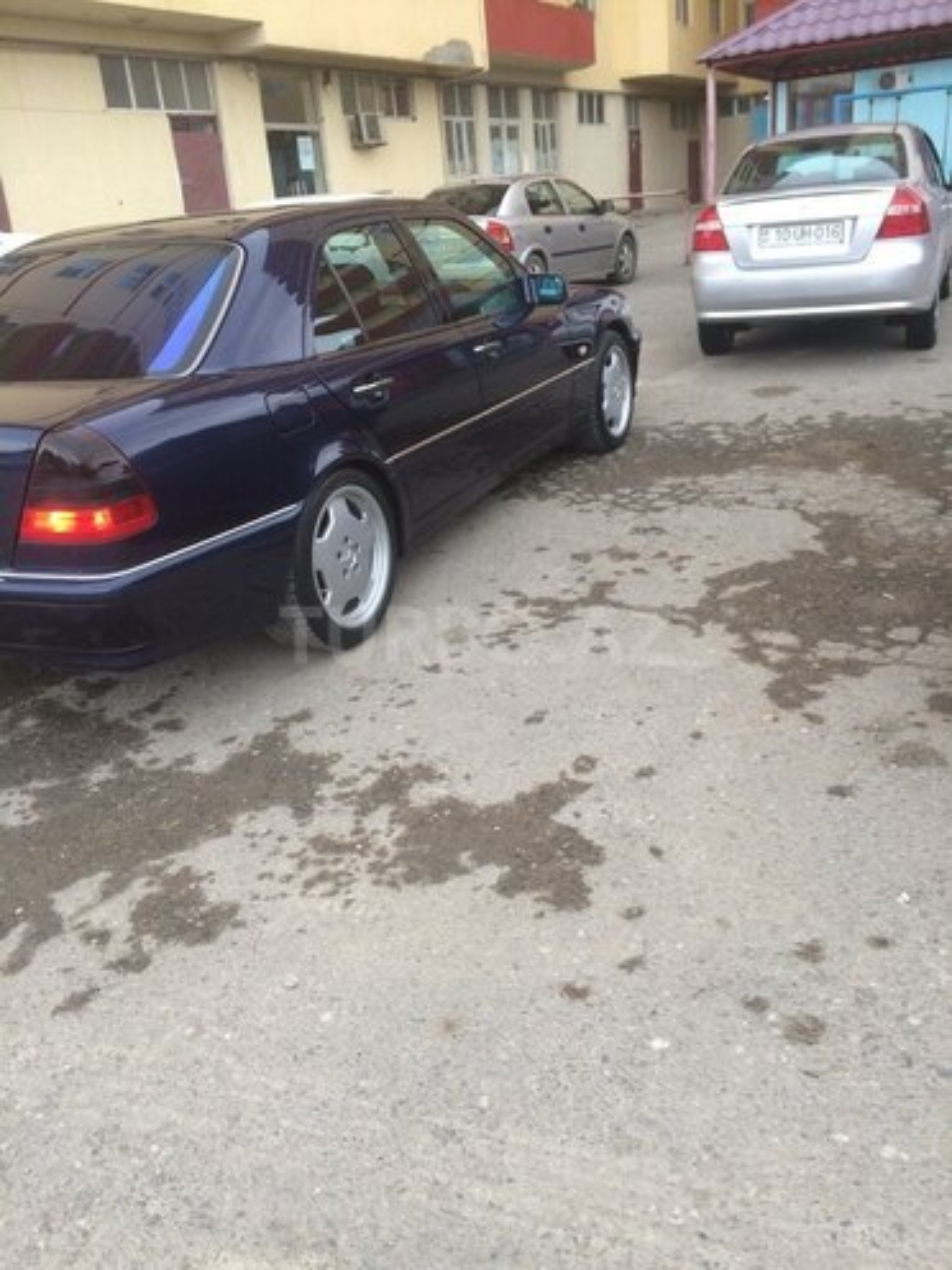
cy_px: 635
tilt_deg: -25.1
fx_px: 1063
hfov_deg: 48.2
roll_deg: +5.1
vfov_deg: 61.7
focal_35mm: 29
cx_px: 476
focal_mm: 4.15
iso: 40
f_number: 2.2
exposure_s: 1/100
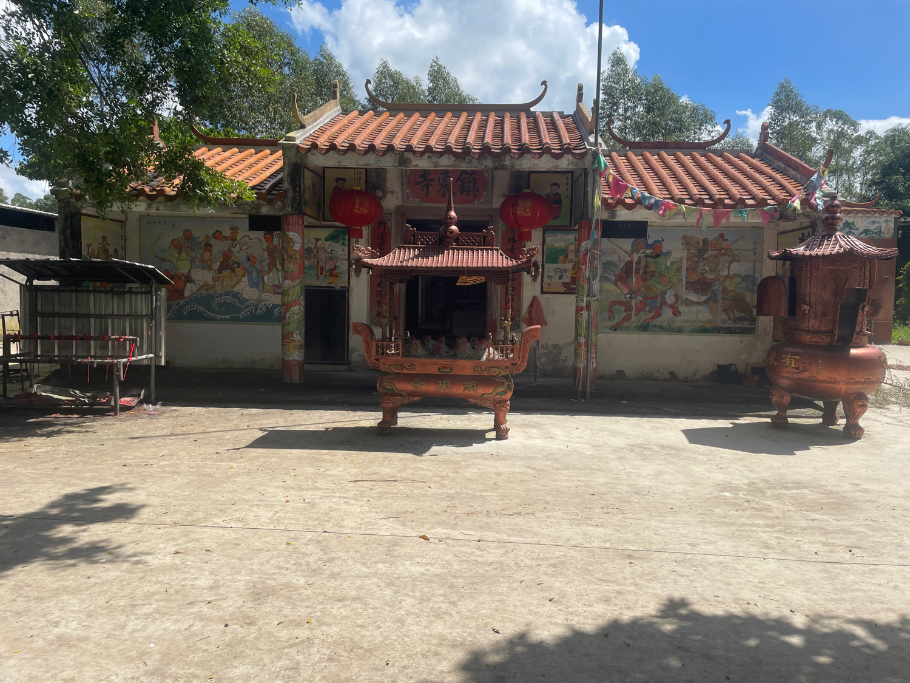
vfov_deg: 53.1
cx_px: 455
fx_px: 683
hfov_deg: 67.3
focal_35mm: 26
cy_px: 342
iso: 32
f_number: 1.6
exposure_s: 1/3610
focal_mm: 4.2
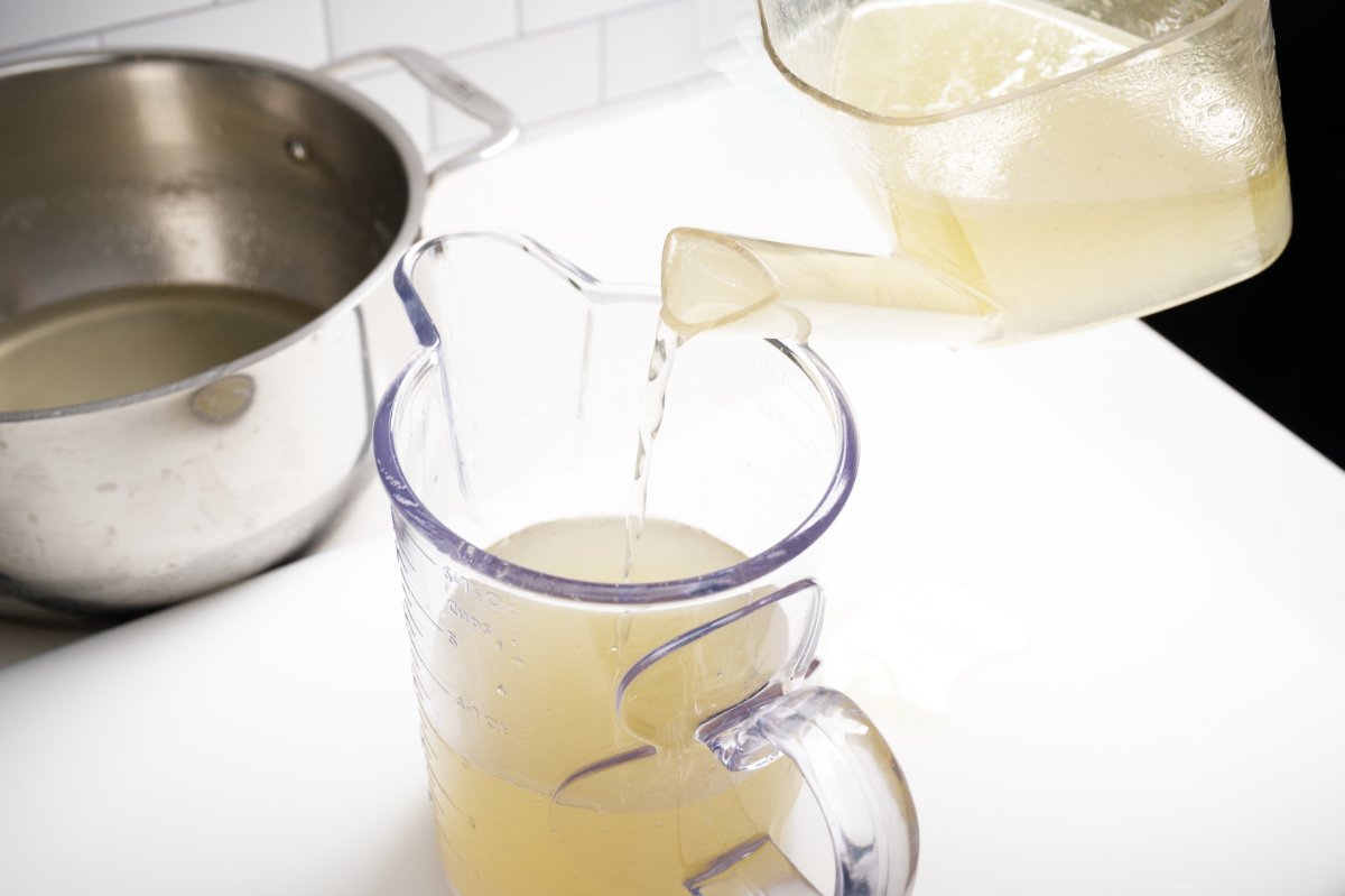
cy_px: 448
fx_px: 1494
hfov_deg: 48.5
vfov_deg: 33.4
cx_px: 672
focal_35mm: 40
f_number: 8
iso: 1000
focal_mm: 40
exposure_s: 1/1000
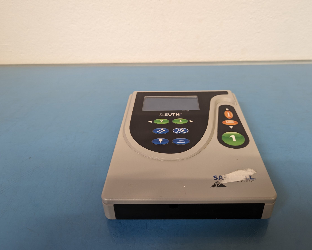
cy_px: 119
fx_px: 249
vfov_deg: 53.2
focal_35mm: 27
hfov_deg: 63.9
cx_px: 174
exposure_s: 1/23.8
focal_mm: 6.81
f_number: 1.85
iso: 112
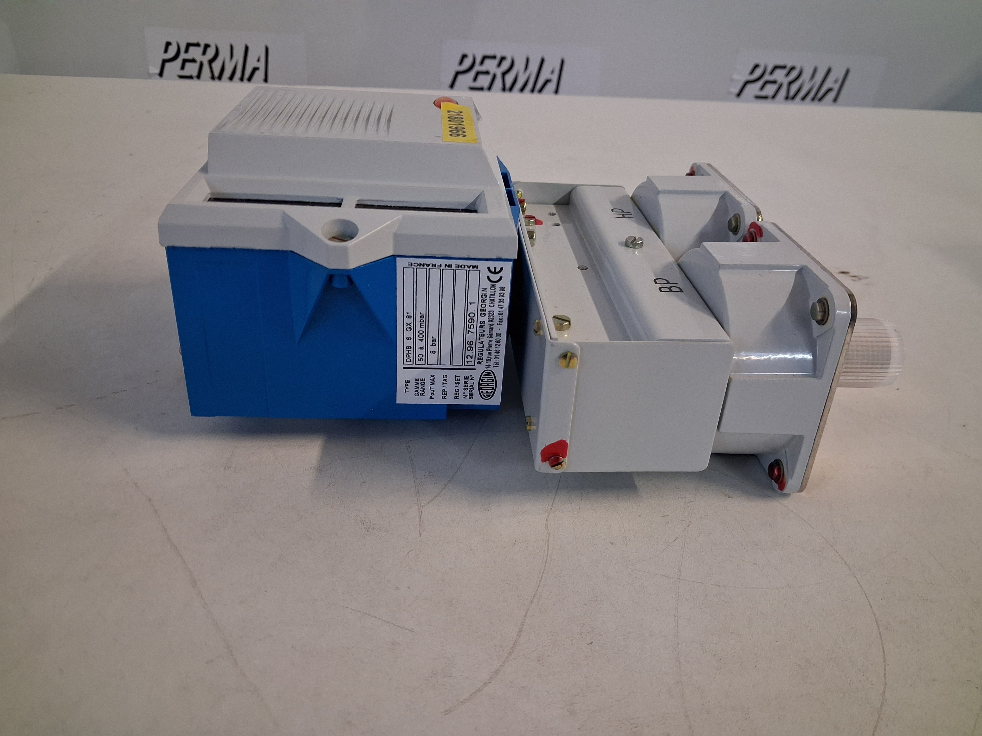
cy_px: 368
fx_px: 766
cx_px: 491
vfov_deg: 51.4
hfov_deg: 65.3
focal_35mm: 27
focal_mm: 4
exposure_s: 1/33
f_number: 1.8
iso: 640
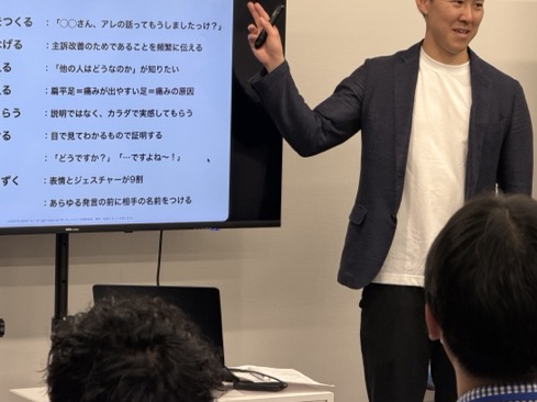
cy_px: 152
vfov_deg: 11.3
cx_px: 236
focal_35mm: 131
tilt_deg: -2.6
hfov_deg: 15.1
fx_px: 2031
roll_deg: -0.4
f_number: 2.8
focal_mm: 16.89
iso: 200
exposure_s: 1/121
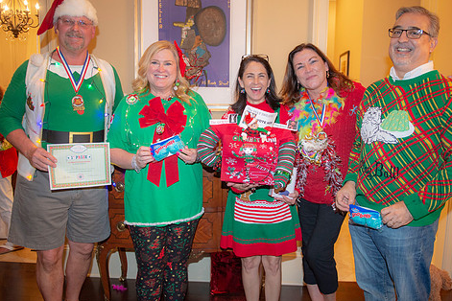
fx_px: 402
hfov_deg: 58.6
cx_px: 246
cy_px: 153
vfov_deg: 41.1
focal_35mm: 32
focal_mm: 26
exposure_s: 1/125
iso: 1600
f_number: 2.8
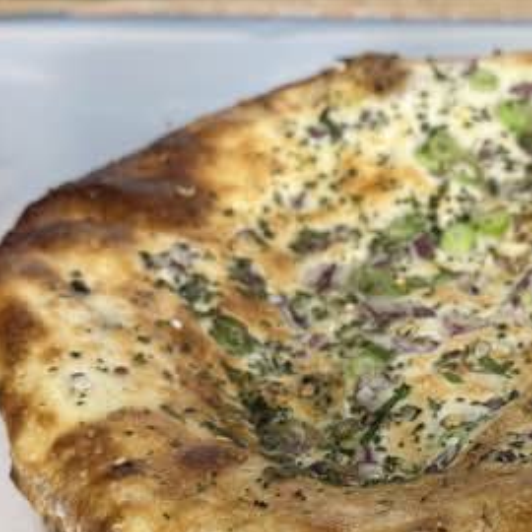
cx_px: 542
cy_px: 414
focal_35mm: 92
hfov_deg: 18.4
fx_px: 1600
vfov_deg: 18.7
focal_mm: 6.86
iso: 250
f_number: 1.78
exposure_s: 1/60
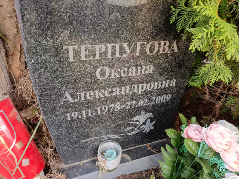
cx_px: 120
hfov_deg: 69.4
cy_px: 90
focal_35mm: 25
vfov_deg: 54.9
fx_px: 173
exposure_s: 1/50
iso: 326
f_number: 1.69
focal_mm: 4.76
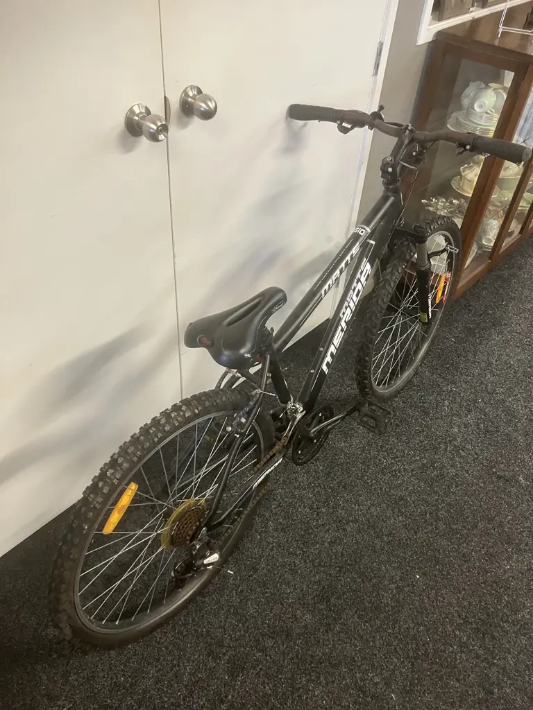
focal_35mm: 28
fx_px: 575
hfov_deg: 49.7
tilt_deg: -40.7
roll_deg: -6.3
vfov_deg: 63.4
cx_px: 266
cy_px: 355
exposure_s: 1/50
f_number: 1.8
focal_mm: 3.99
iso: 200
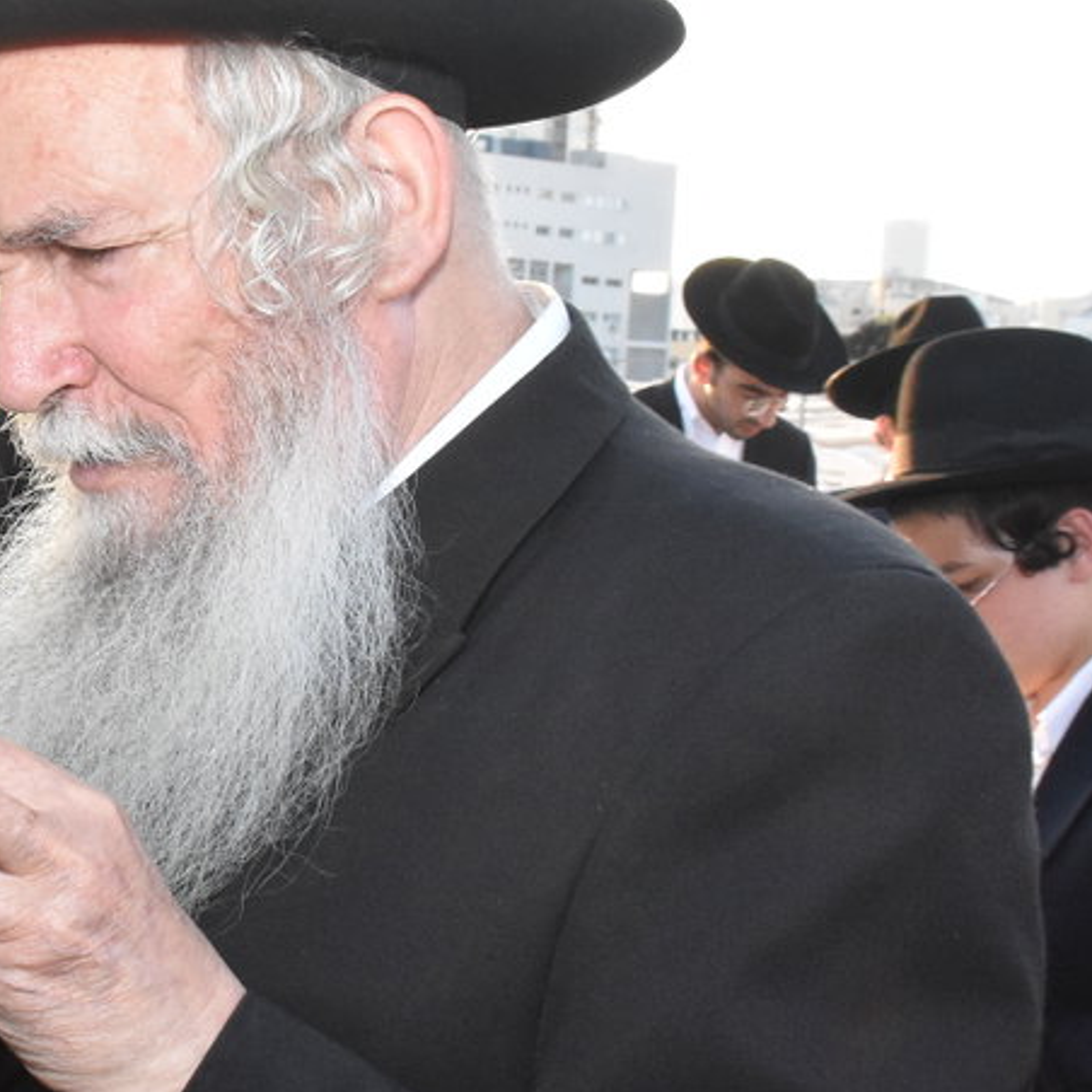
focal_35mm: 71
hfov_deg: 23.3
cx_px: 5
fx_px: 2534
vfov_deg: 24.3
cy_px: 603
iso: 2000
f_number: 11
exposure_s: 1/160
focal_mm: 18
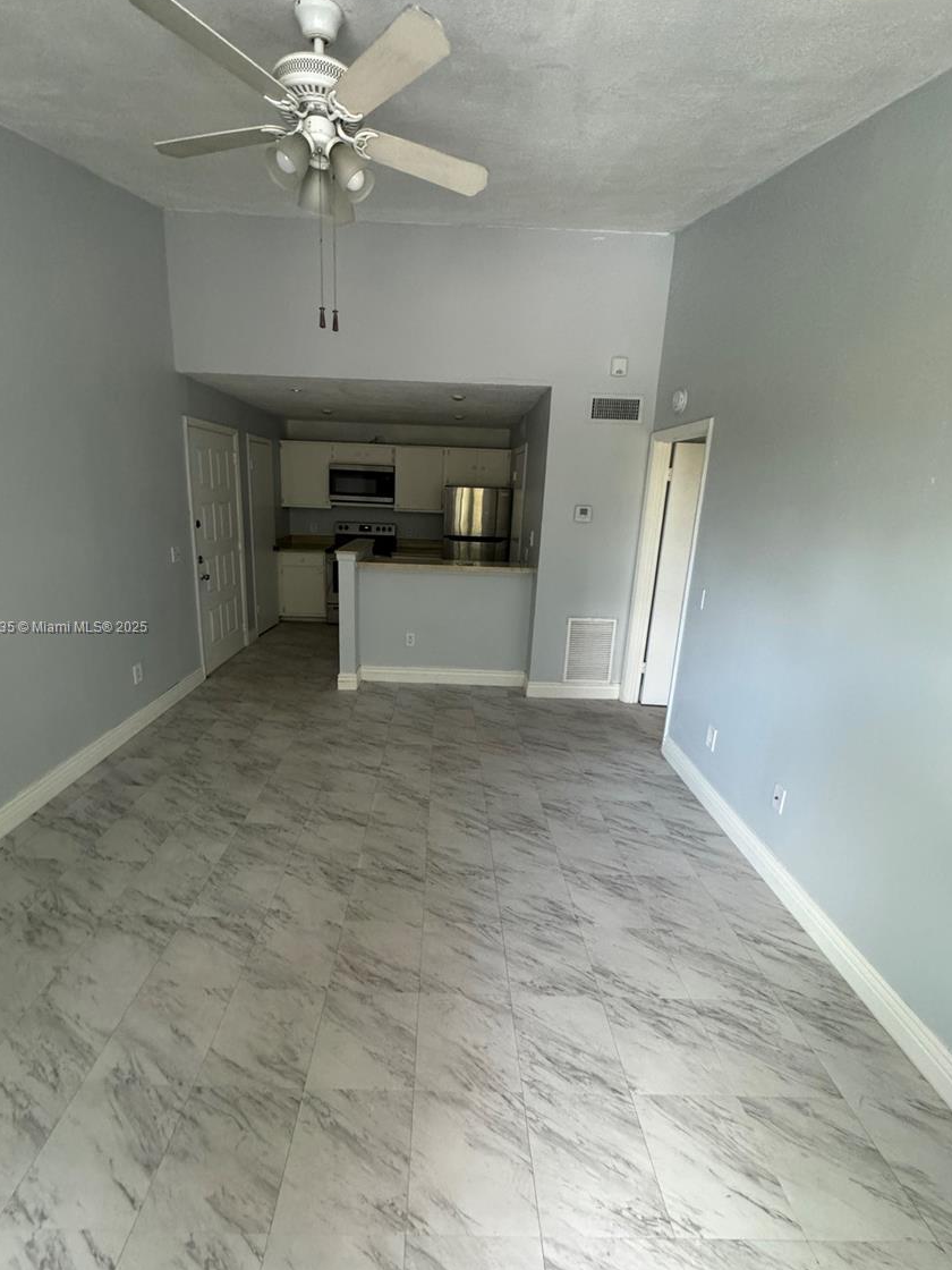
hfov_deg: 81.7
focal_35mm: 15
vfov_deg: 98.2
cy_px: 628
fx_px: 550
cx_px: 450
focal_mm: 2.22
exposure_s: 1/60
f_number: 2.2
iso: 640
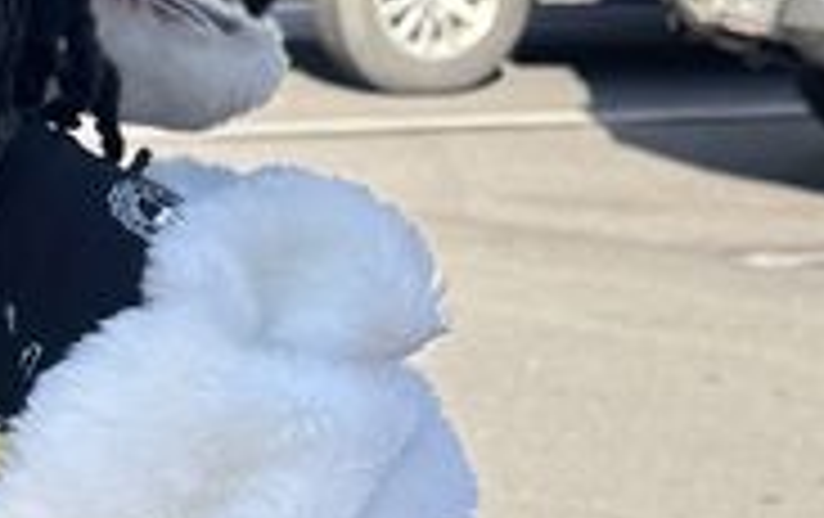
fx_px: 3194
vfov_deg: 9.3
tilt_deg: -12.3
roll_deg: -2.0
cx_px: -27
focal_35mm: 142
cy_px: 324
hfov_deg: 14.4
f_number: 1.78
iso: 80
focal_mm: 6.76
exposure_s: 1/1456
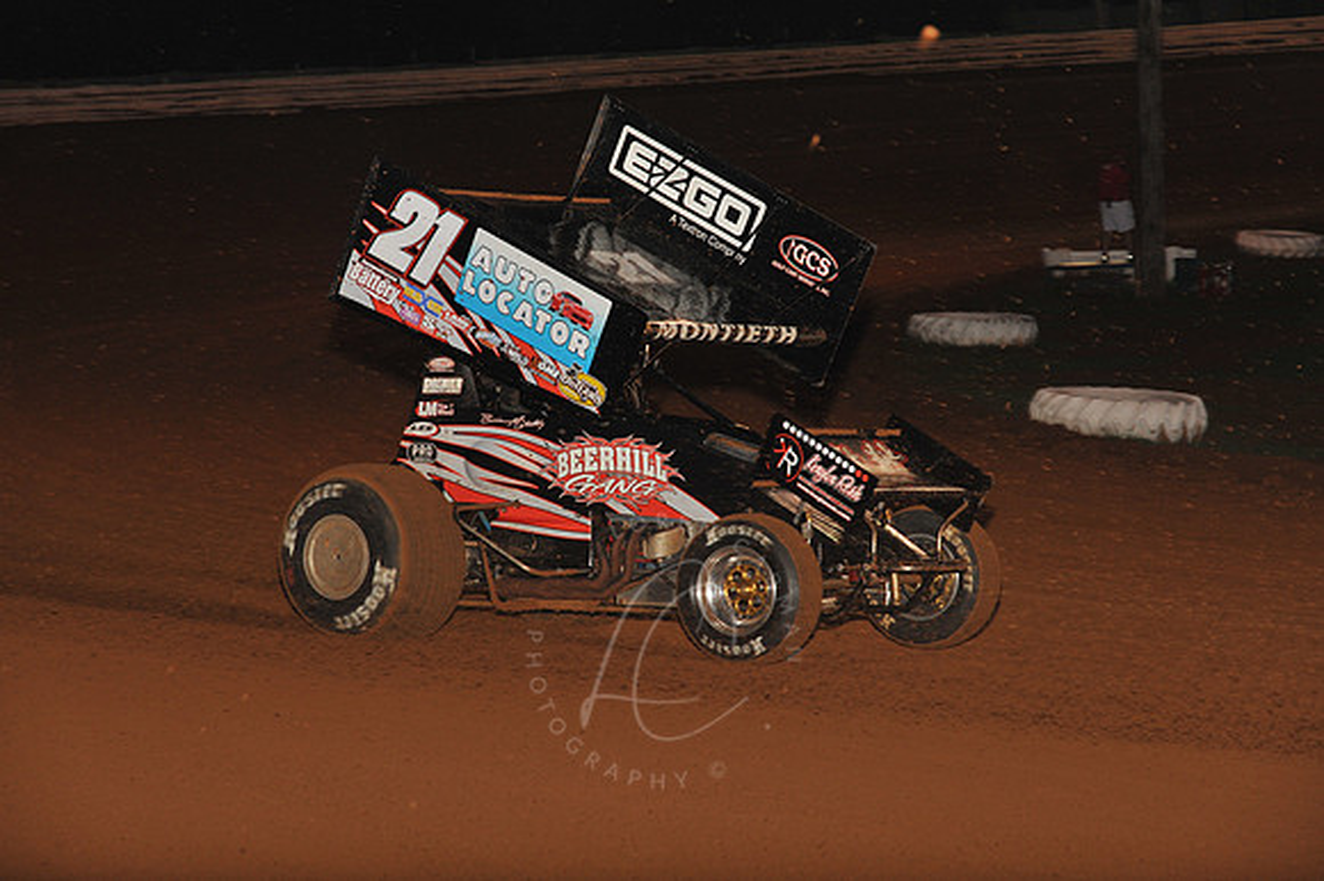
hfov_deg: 16.4
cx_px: 662
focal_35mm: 125
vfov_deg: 11.0
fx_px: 4594
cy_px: 440
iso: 1250
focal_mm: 125
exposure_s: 1/320
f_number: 7.1
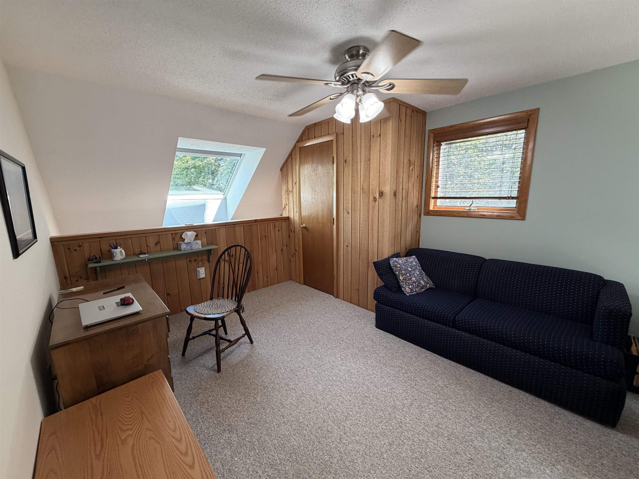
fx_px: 258
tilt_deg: -9.7
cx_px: 320
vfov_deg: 85.7
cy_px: 240
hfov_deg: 102.1
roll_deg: +0.2
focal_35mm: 14
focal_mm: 2.22
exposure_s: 1/120
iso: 200
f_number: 2.2
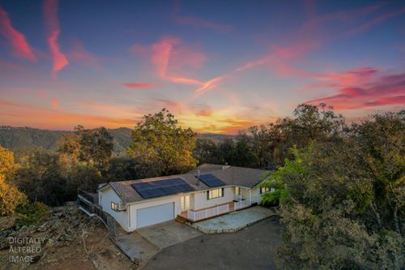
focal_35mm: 22
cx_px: 202
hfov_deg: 78.6
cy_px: 135
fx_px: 247
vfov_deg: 57.2
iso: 100
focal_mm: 8.38
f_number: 2.8
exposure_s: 1/500
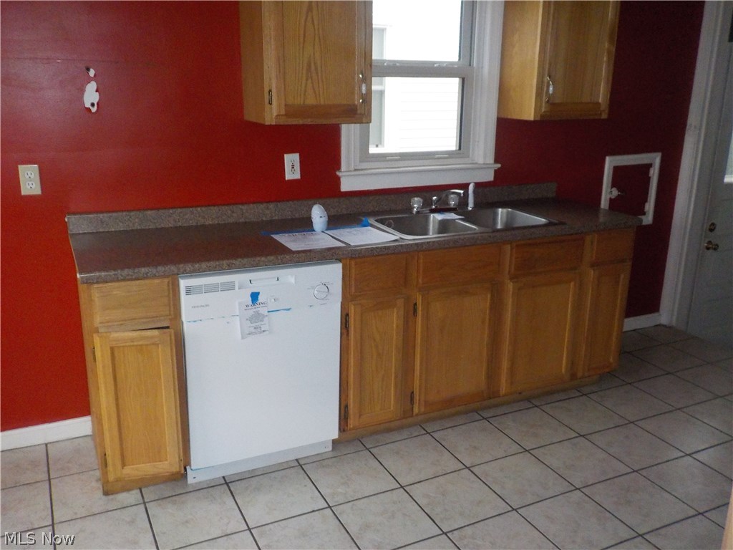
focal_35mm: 30
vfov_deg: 46.8
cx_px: 366
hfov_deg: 60.0
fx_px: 635
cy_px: 275
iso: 500
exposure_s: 1/15
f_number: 3.3
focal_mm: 4.1
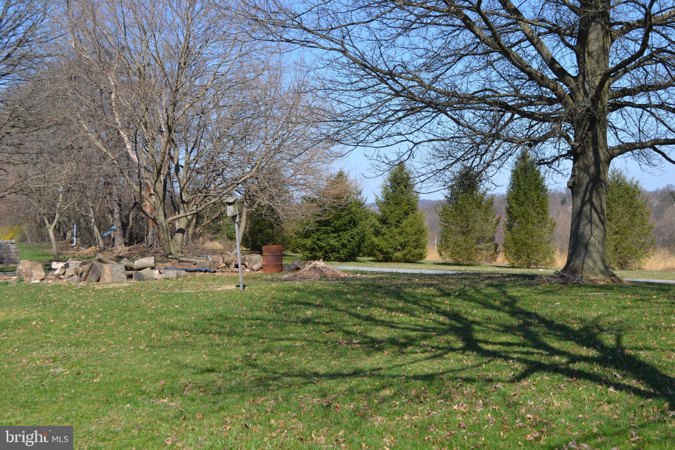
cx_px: 338
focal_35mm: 45
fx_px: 844
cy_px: 225
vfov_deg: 29.9
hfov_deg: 43.6
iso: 100
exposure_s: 1/250
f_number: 8
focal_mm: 30
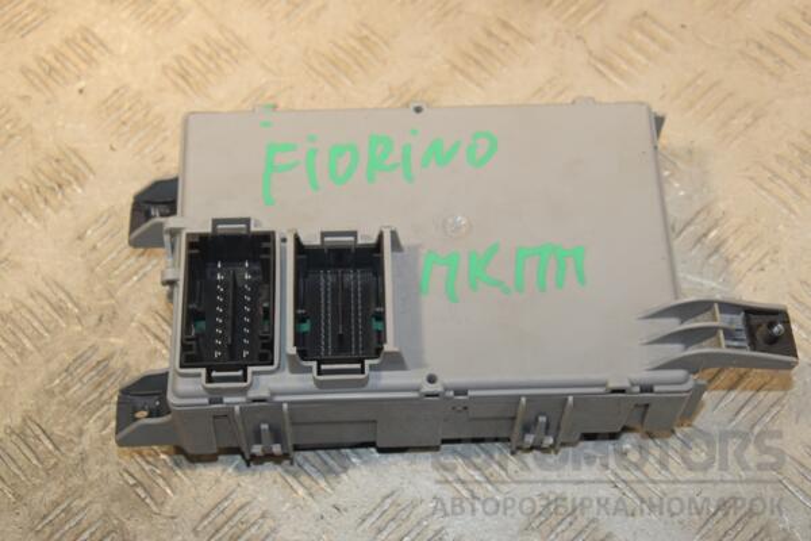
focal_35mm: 63
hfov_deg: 31.9
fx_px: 1419
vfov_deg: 21.6
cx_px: 406
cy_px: 270
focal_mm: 42
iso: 800
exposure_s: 1/200
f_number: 7.1
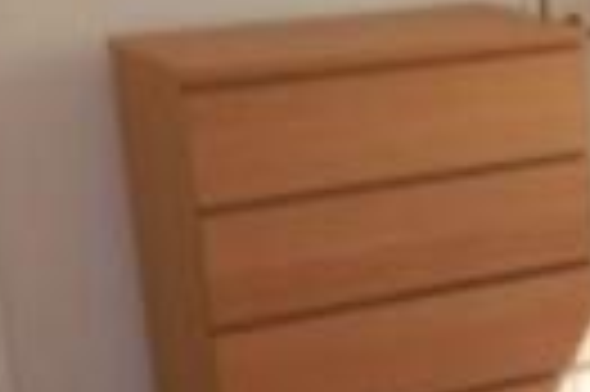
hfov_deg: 15.8
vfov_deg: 11.7
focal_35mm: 116
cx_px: 953
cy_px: 313
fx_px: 1899
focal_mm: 4.5
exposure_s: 1/30
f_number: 3
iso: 100
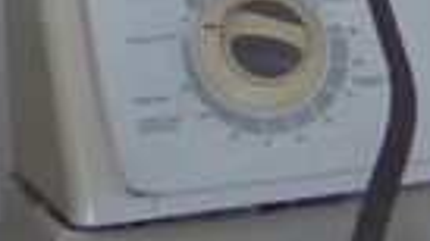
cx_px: 226
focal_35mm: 293
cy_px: -629
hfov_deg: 7.4
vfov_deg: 3.9
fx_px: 3340
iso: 200
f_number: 2.8
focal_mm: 5.85
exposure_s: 1/30
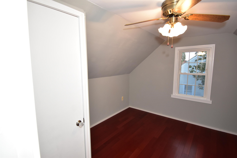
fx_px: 109
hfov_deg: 95.0
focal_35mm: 16
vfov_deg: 72.1
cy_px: 79
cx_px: 118
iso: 800
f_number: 4.8
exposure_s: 1/100
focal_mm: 11
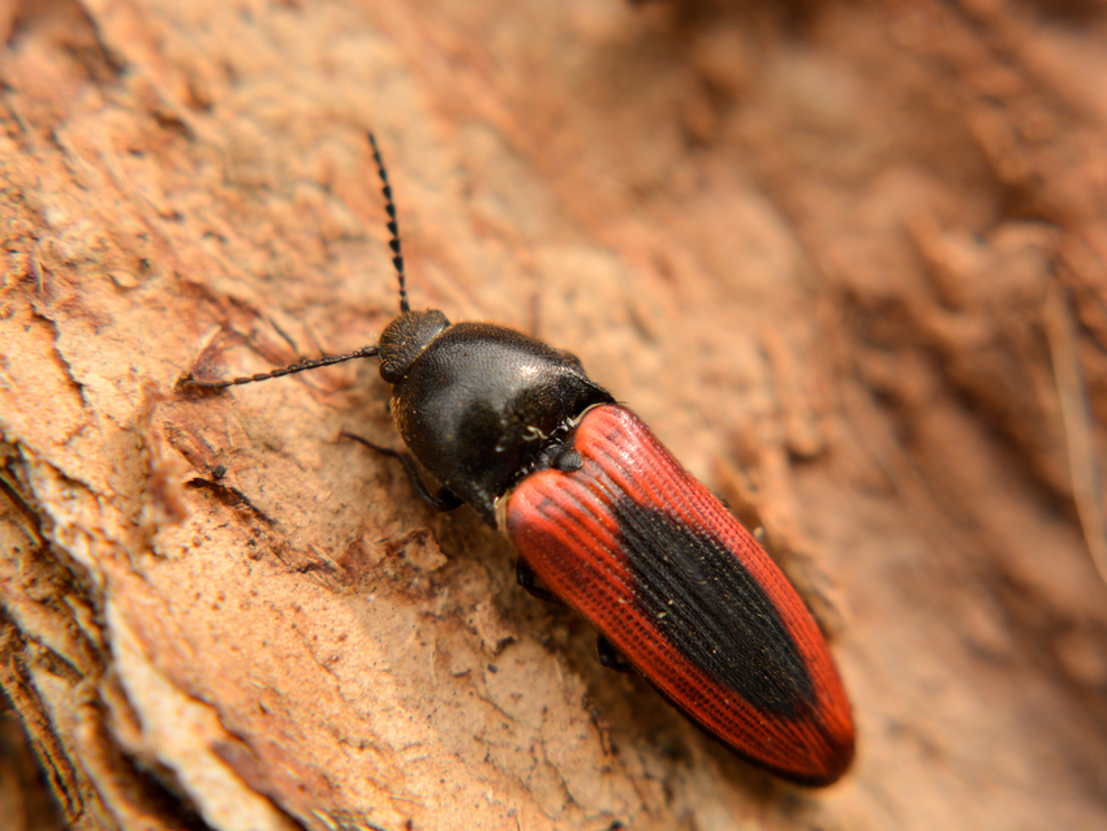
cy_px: 416
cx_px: 542
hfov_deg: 21.9
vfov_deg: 16.5
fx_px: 2864
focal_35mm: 90
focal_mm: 55
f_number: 8
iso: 250
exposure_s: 1/200
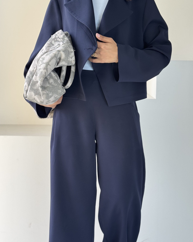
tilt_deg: -6.5
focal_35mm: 54
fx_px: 386
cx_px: 100
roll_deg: -0.4
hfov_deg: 28.1
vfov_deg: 34.7
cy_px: 121
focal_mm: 6.76
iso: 80
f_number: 1.78
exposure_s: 1/121
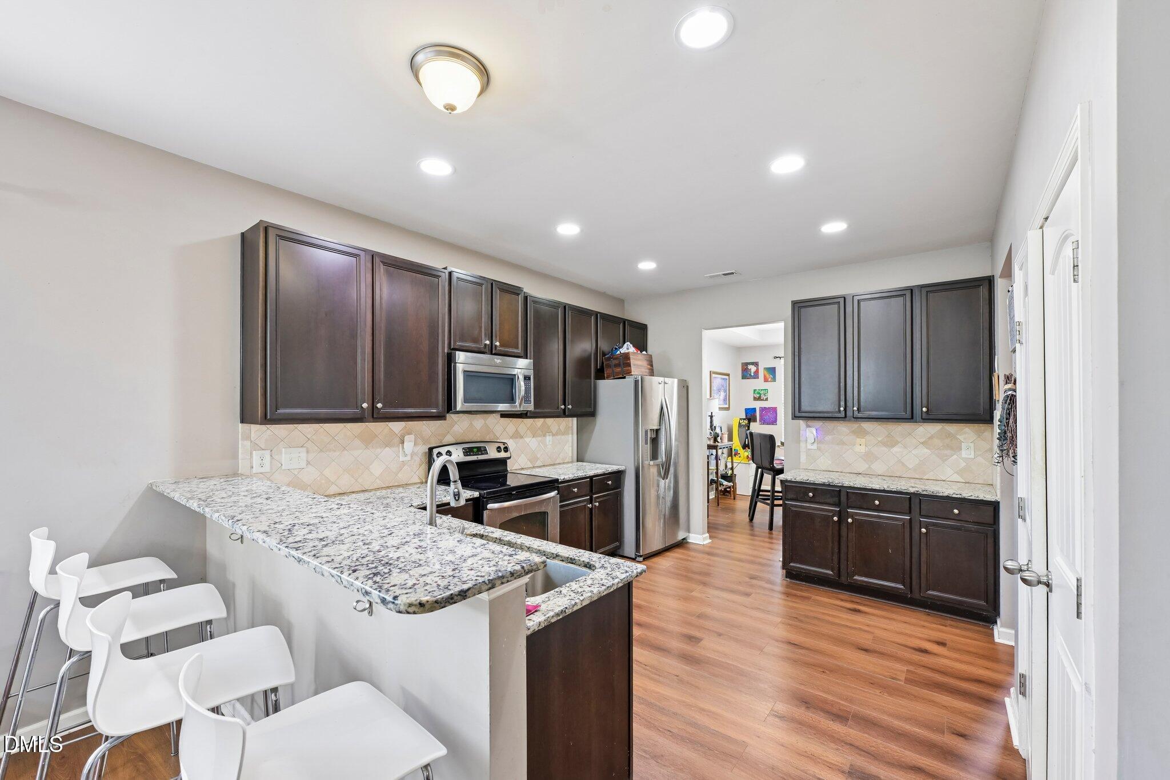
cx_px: 585
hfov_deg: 104.3
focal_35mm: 14
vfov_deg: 81.2
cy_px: 390
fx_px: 455
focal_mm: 14
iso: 400
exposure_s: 1/5
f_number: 8
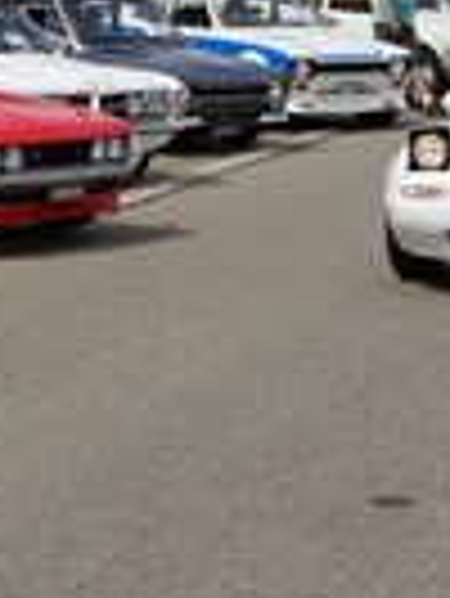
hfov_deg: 11.3
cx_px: -50
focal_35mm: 130
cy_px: -238
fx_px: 2250
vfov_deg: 14.4
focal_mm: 20
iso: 100
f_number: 13
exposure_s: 1/250
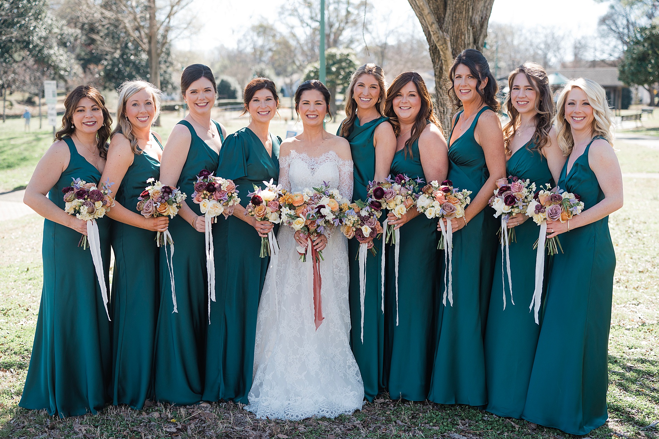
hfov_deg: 39.6
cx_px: 330
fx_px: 915
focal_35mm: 50
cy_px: 220
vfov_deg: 27.0
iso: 200
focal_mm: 50
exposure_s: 1/640
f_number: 2.8
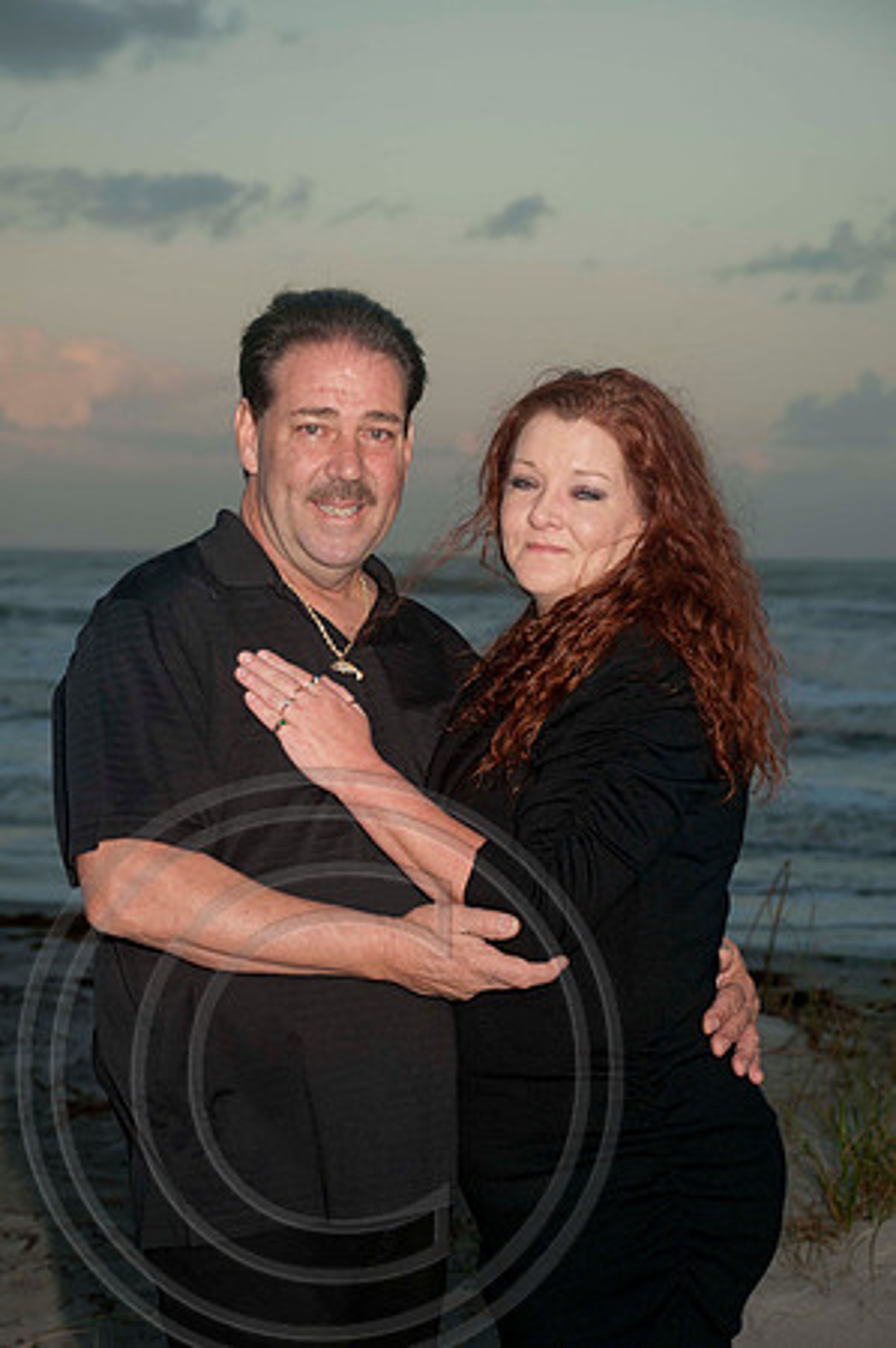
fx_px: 3704
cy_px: 674
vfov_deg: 20.6
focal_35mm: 99
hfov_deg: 13.8
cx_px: 448
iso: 100
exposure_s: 1/80
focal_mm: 66
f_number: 5.6
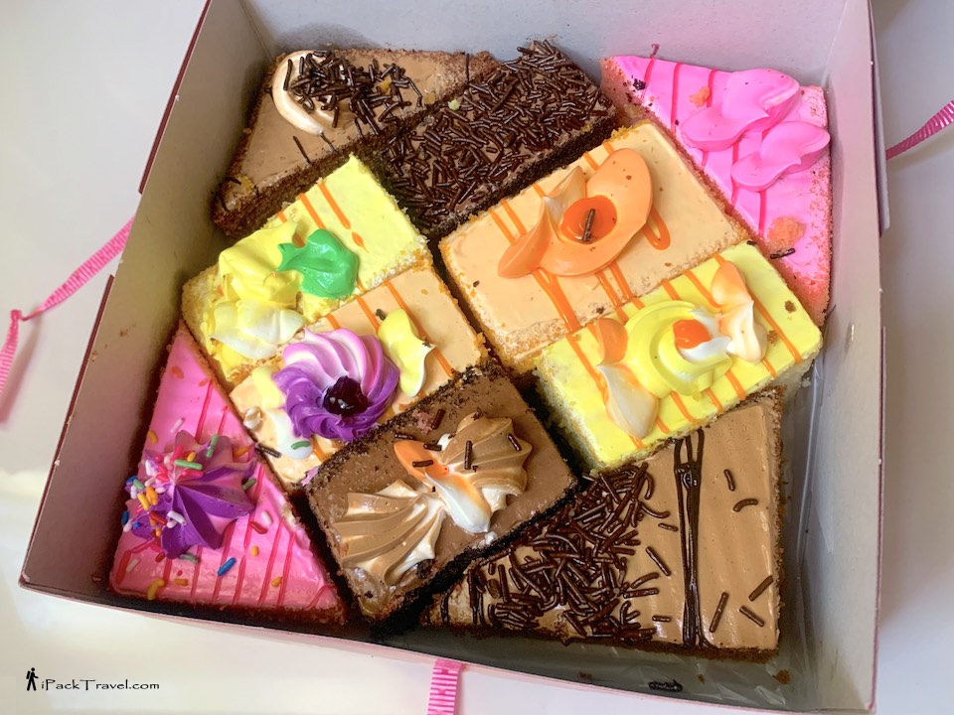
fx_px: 717
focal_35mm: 26
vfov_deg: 53.1
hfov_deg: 67.3
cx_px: 477
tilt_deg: -66.5
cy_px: 358
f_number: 1.8
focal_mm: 4.25
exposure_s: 1/60
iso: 160
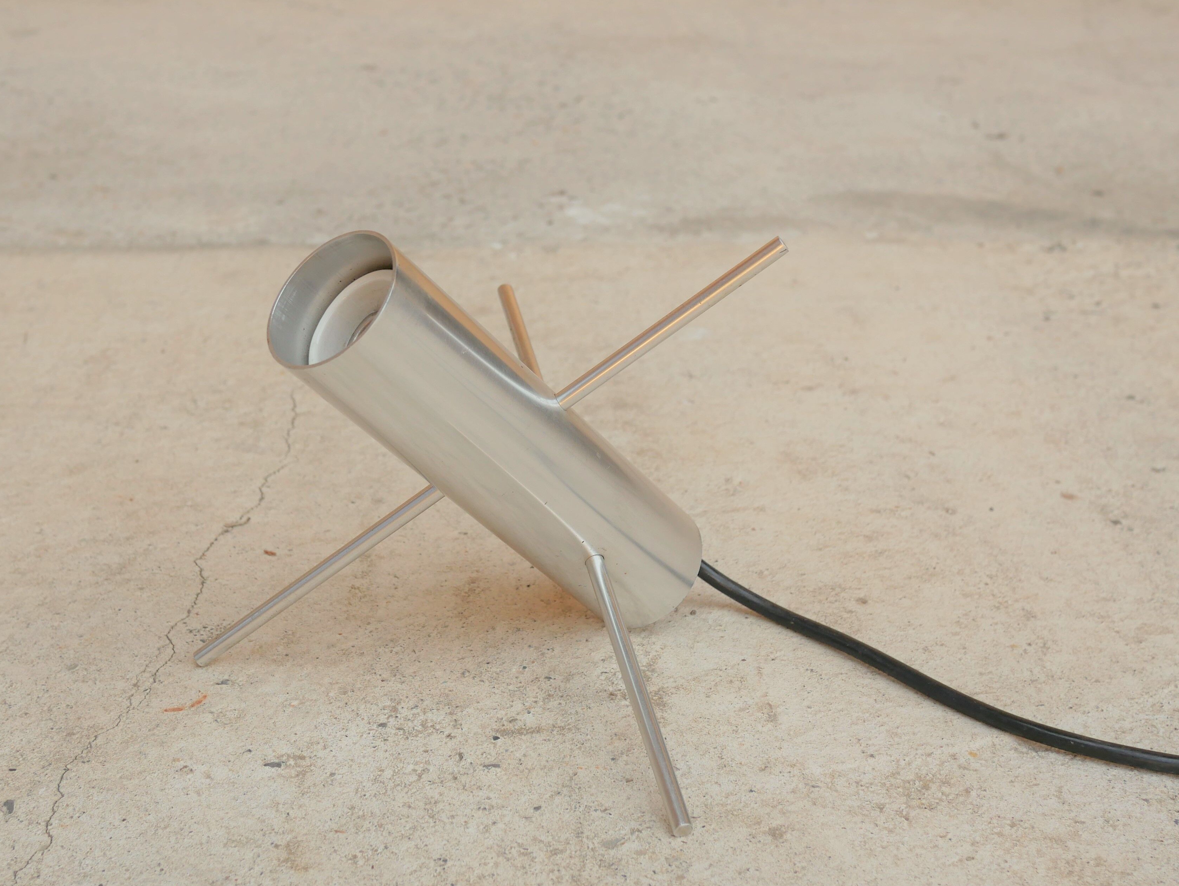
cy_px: 334
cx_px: 504
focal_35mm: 55
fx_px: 1874
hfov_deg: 34.9
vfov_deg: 26.5
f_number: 3.5
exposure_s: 1/500
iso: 200
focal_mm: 20
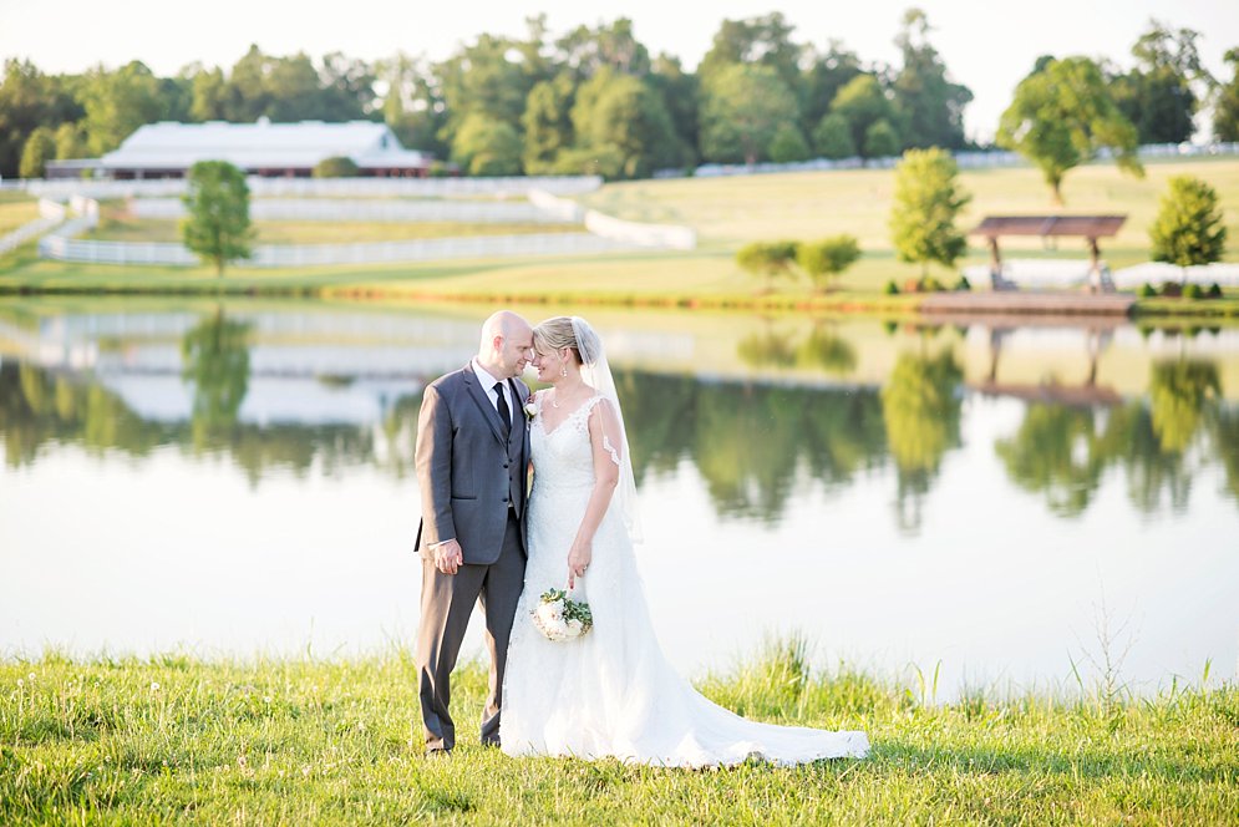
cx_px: 620
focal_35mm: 85
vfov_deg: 16.1
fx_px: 2926
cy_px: 414
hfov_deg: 23.9
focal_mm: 85
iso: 200
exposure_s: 1/640
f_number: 2
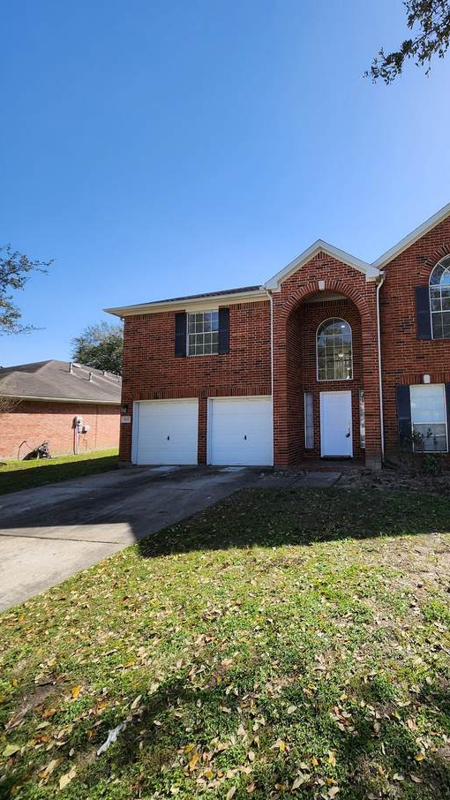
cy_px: 382
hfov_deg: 67.7
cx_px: 316
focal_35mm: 15
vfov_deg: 102.9
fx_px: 318
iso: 32
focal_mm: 1.74
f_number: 2.2
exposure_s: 1/734
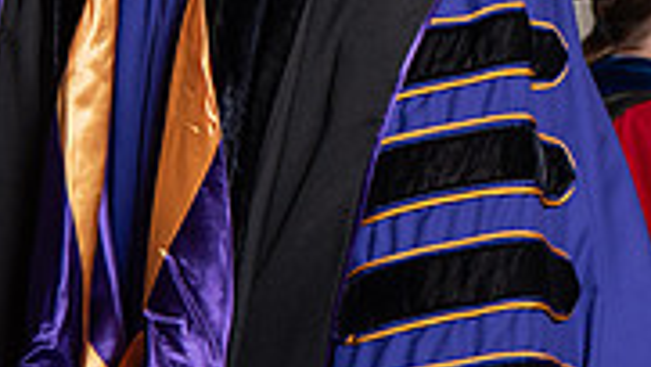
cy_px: -228
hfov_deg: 9.0
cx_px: 863
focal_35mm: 235
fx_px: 4058
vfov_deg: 5.1
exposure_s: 1/200
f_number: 5
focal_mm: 70
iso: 1000
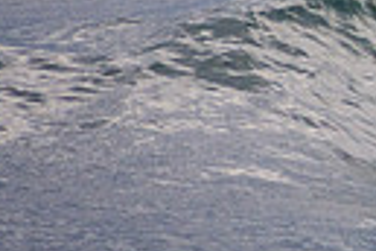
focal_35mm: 2688
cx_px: 662
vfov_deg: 0.5
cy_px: -7
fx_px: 28072
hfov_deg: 0.8
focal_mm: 400
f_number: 5.6
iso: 900
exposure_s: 1/800
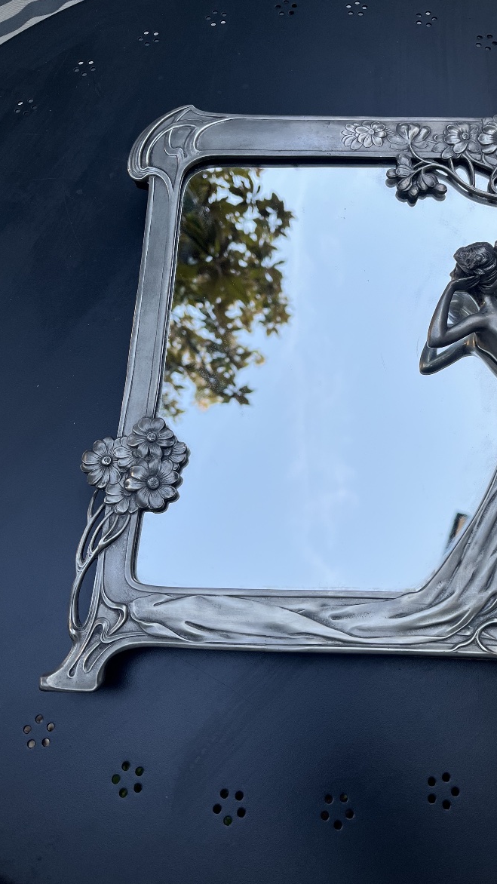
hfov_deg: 39.8
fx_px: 680
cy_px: 436
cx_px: 324
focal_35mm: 29
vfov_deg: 66.1
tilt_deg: -69.2
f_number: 1.6
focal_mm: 5.1
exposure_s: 1/375
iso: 50
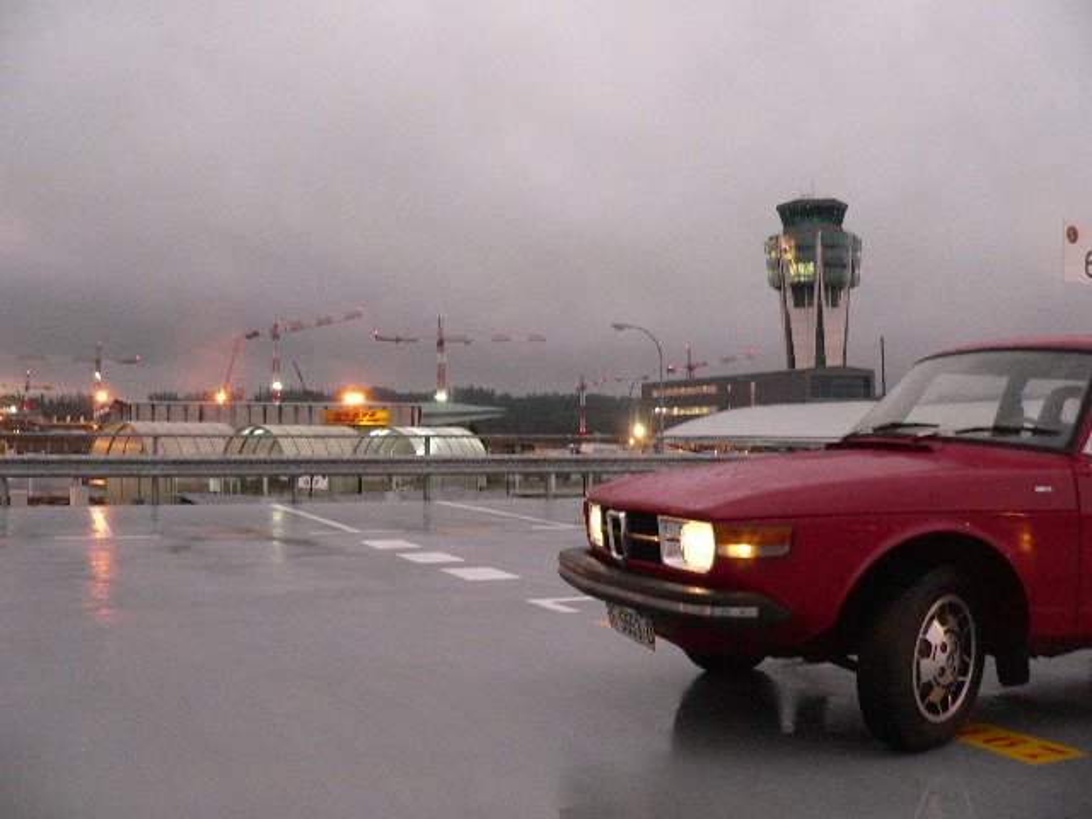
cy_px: 410
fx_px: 1136
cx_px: 546
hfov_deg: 51.4
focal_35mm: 36
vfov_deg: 39.7
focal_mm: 6
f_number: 2.8
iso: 400
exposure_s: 1/25
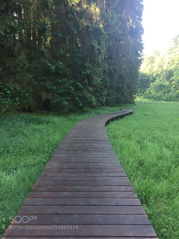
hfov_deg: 48.2
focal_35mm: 29
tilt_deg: -4.9
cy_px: 120
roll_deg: -0.9
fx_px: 200
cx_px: 90
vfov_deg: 61.7
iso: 40
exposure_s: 1/50
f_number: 2.2
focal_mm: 4.15
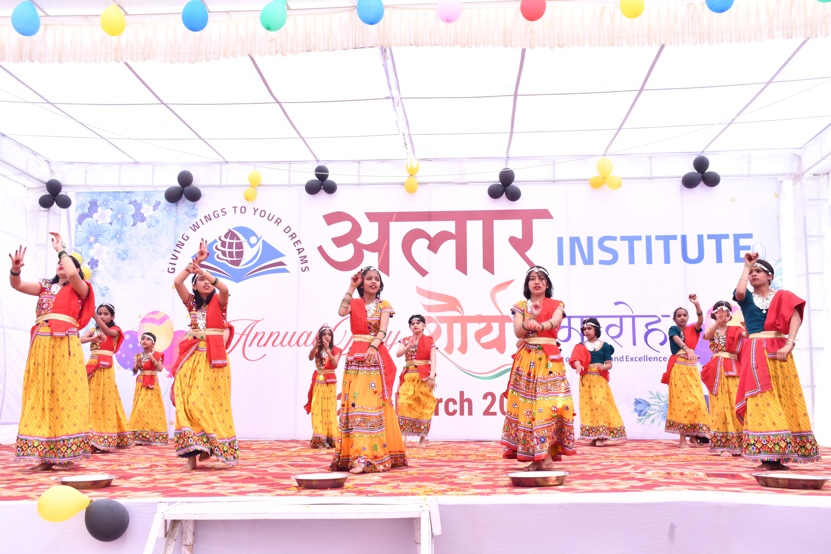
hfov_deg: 53.1
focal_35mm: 36
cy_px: 277
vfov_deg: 36.9
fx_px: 831
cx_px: 416
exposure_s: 1/100
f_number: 9
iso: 200
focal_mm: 24
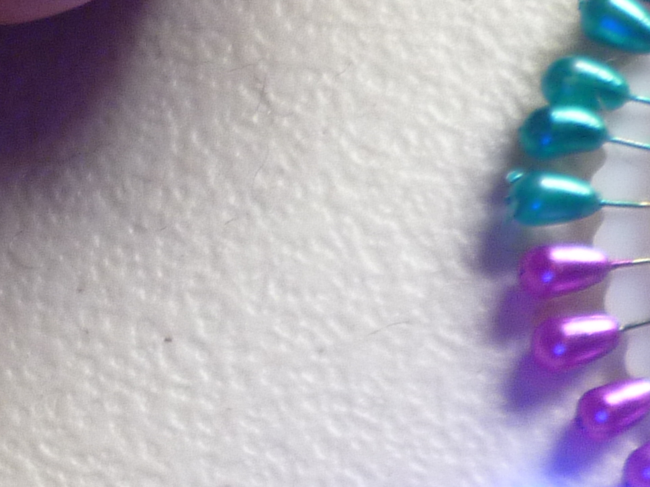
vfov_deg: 11.4
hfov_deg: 15.2
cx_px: -128
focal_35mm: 125
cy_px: 724
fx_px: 2347
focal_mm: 5
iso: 125
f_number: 2.8
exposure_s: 1/30
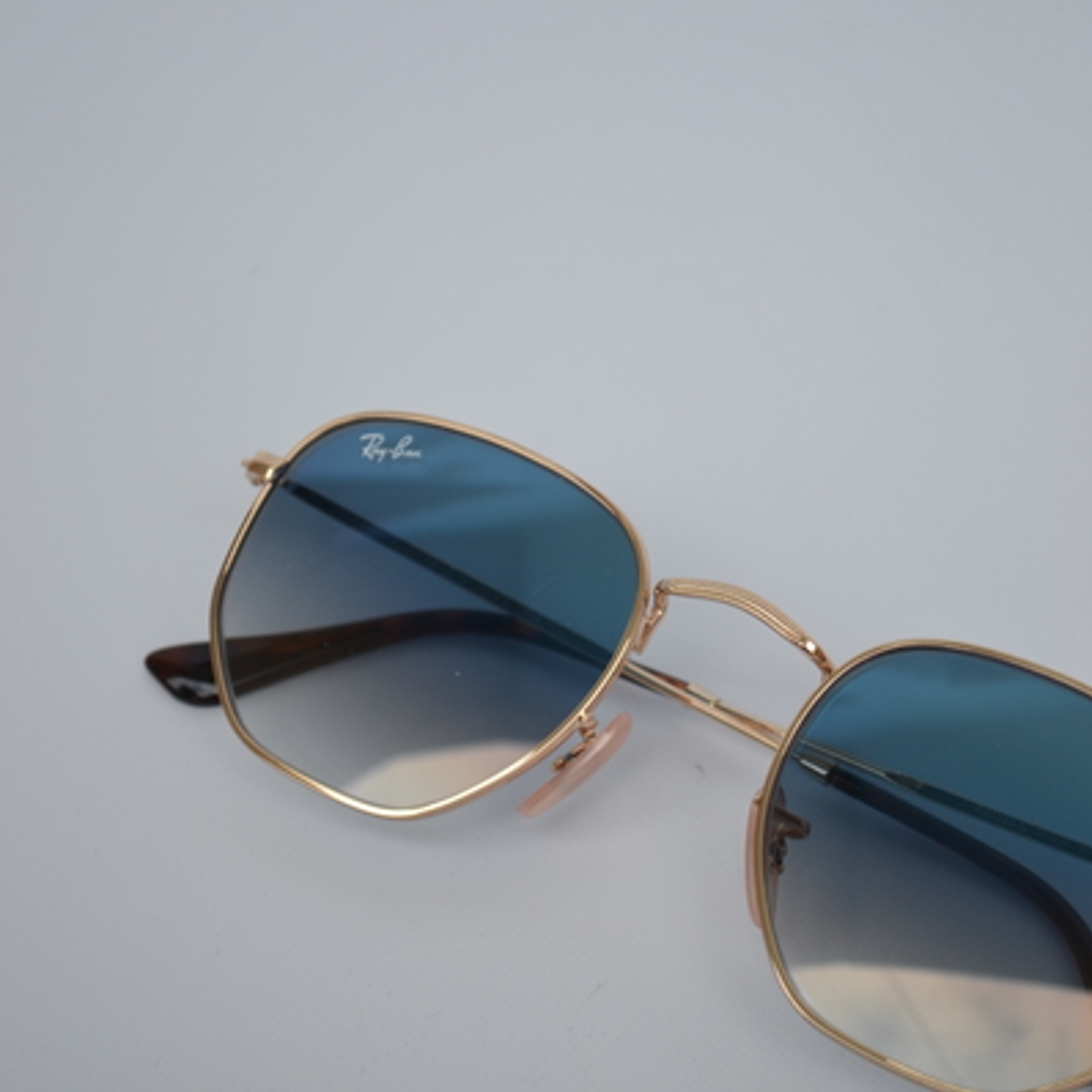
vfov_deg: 17.4
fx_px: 3569
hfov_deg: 17.4
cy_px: 601
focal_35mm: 100
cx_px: 546
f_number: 5.6
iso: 100
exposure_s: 1/125
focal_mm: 52
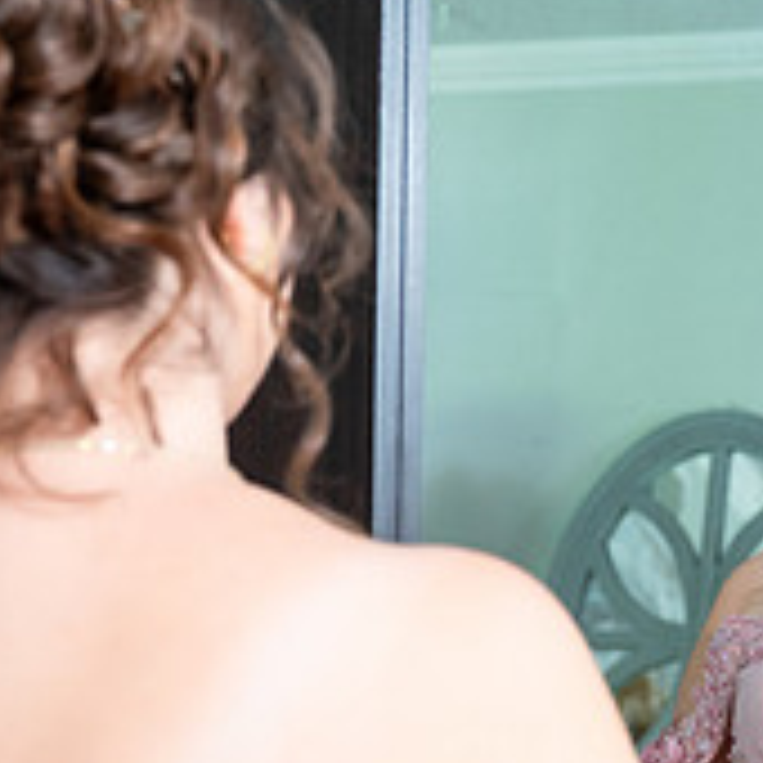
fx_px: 3516
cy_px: 475
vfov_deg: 12.4
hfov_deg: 12.3
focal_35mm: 141
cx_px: 586
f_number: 4
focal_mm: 46
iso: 2000
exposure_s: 1/60
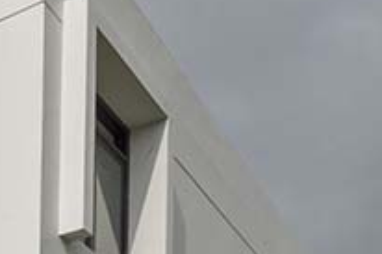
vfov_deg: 18.5
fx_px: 742
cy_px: 298
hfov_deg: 22.9
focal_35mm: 70
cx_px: -206
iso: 400
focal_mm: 15
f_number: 20
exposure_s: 1/640
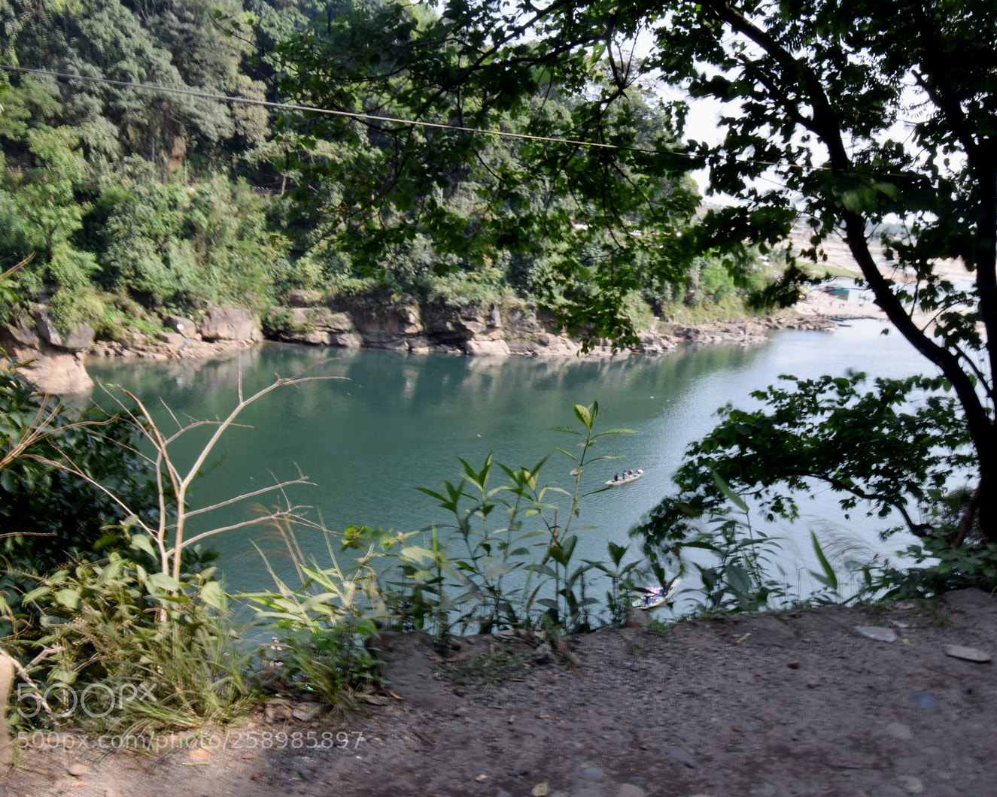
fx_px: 1003
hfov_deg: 52.6
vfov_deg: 43.4
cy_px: 398
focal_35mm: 34
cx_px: 572
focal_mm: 20
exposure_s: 1/3
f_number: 29
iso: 100
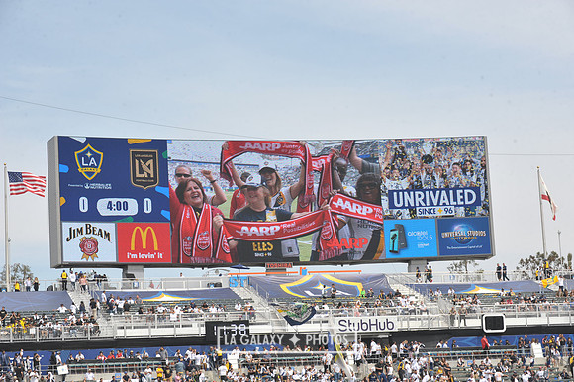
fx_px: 1673
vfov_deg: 13.0
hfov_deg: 19.5
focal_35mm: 105
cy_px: 191
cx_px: 287
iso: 250
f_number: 10
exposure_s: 1/400
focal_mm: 105
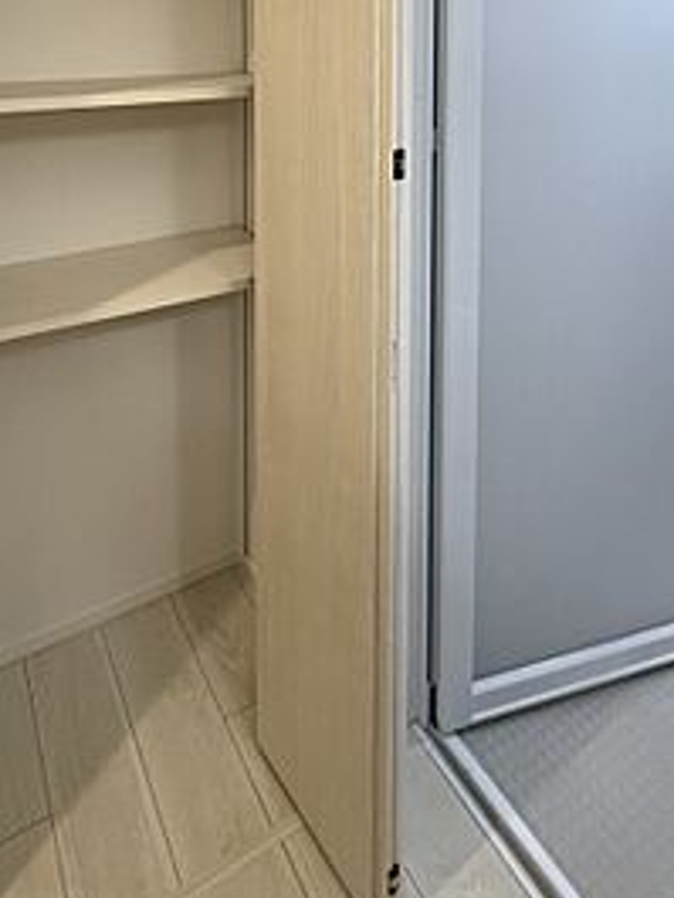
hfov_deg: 51.4
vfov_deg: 54.6
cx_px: 325
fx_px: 700
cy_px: 51
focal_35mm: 27
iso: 250
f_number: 2.2
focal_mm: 2.22
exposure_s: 1/100
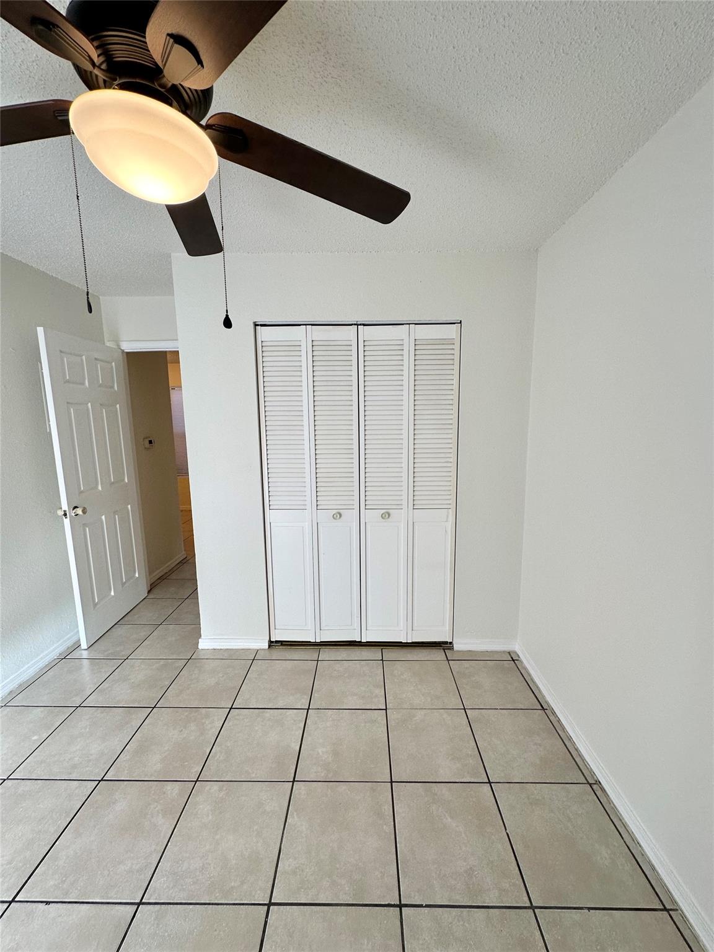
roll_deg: -0.4
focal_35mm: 14
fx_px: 385
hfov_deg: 85.7
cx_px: 357
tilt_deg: -9.0
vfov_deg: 102.1
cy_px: 476
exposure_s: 1/120
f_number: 2.2
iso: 125
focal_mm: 2.22
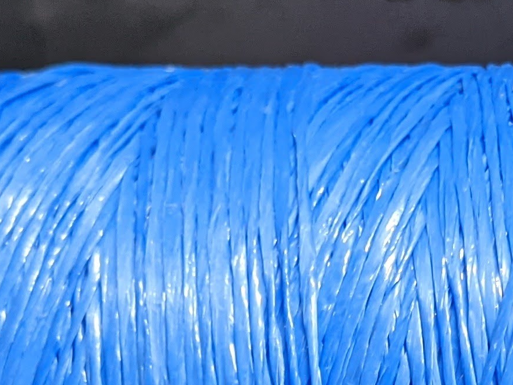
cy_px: 477
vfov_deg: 11.7
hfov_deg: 15.6
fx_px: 1837
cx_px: 517
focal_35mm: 124
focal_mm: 4.38
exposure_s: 1/60
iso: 211
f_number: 1.73
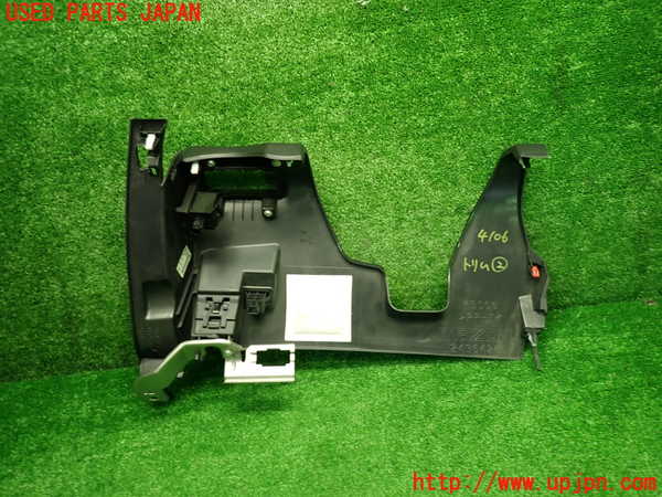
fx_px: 478
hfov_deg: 69.4
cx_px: 331
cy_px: 248
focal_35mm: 25
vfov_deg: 54.9
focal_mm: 4.5
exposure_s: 1/40
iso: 200
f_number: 2
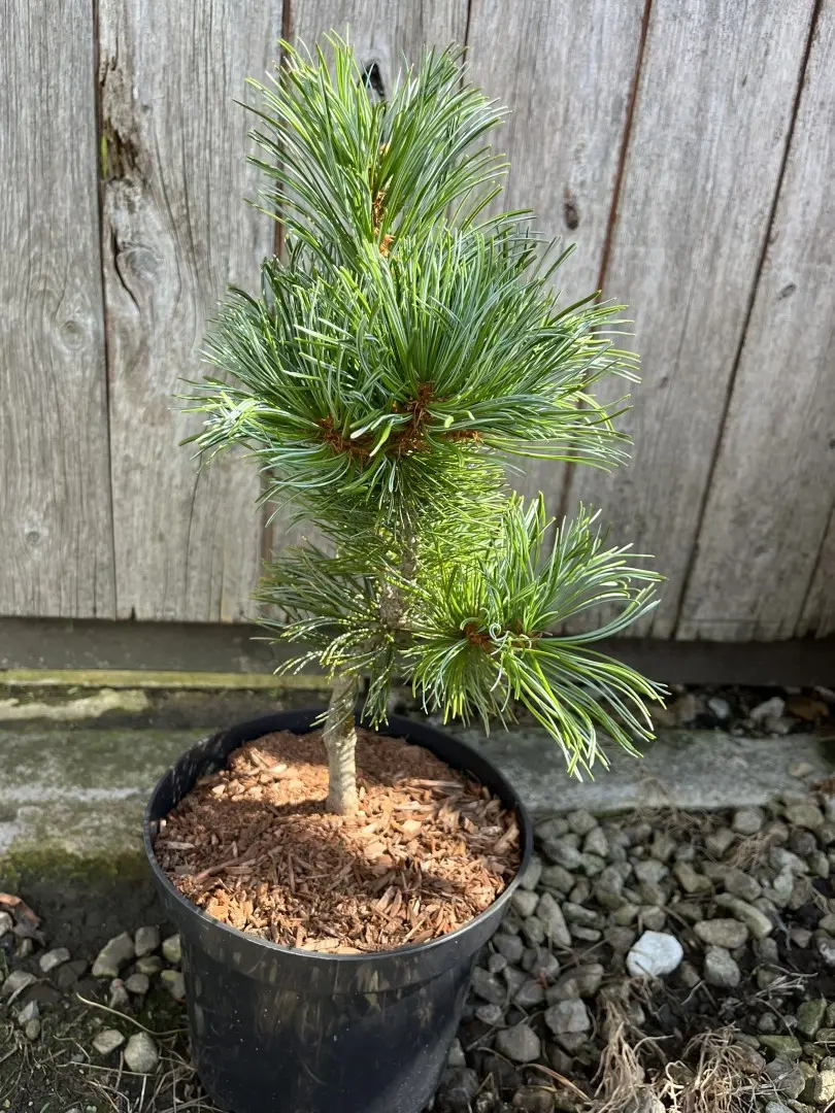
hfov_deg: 53.1
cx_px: 418
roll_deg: -5.1
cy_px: 556
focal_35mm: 26
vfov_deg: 67.3
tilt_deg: -22.9
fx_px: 836
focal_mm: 5.1
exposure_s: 1/555
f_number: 1.6
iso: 50
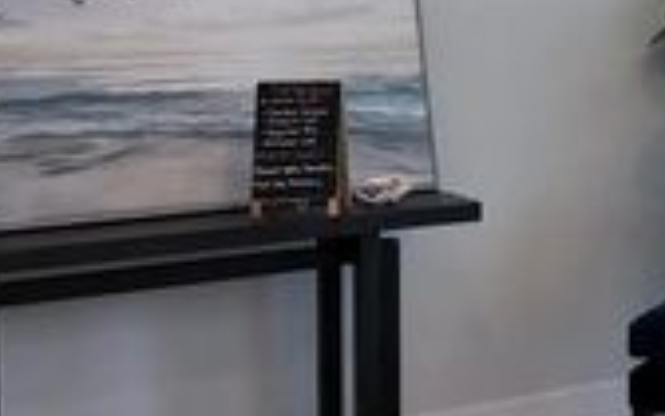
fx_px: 1758
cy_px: -16
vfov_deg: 13.3
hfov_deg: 20.1
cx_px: 800
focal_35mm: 97
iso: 64
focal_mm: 6.76
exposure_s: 1/162
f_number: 1.78
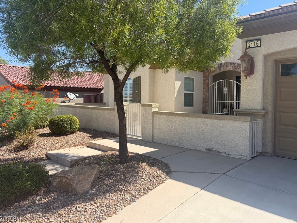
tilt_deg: +0.4
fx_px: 232
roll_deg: -0.7
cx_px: 148
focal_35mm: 27
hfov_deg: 65.3
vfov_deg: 51.3
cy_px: 99
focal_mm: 6.76
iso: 80
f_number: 1.78
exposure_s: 1/2907
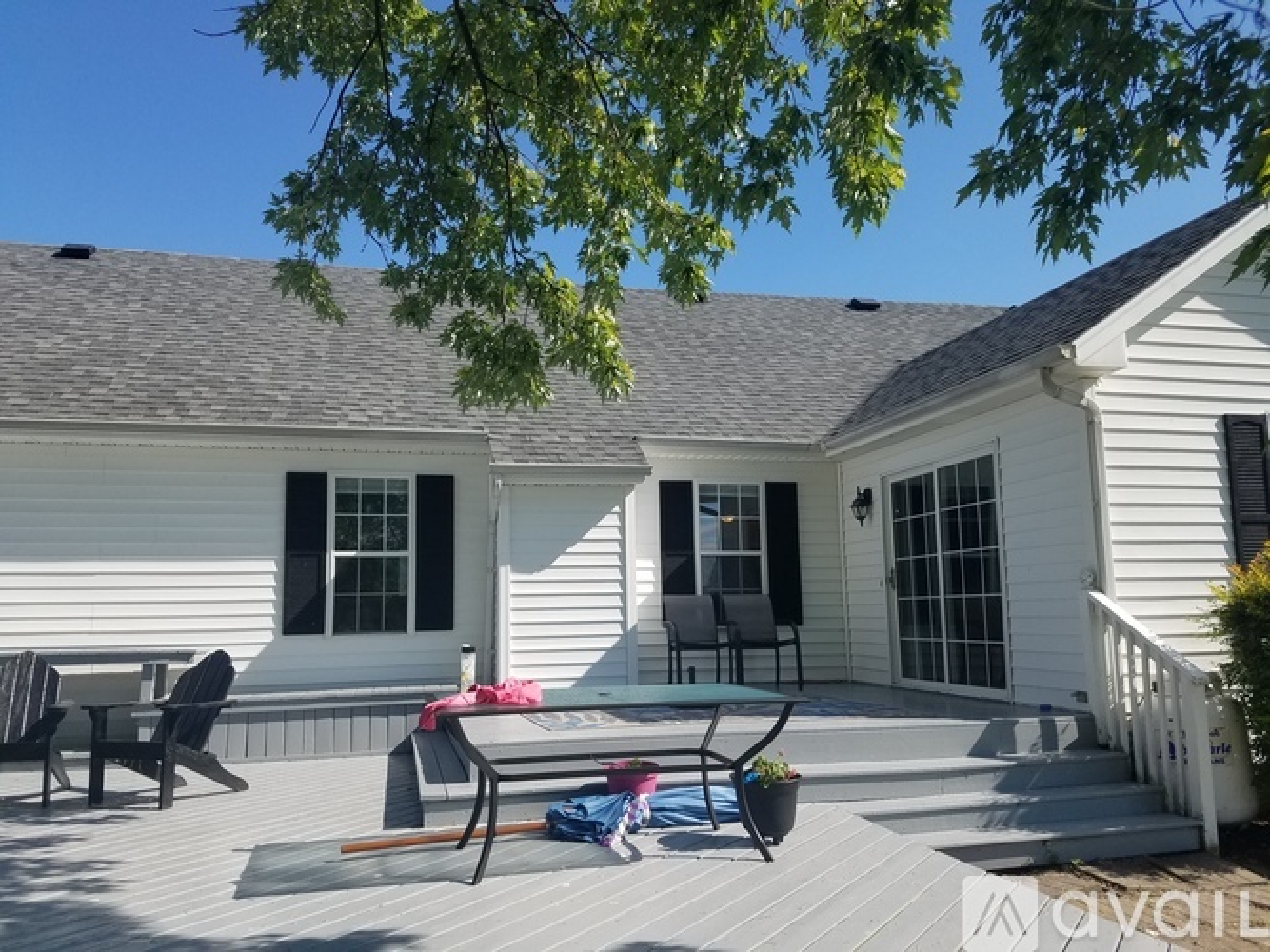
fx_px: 954
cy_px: 476
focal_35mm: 26
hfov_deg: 67.3
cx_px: 635
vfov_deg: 53.0
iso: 50
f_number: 1.7
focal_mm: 4.2
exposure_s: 1/2504
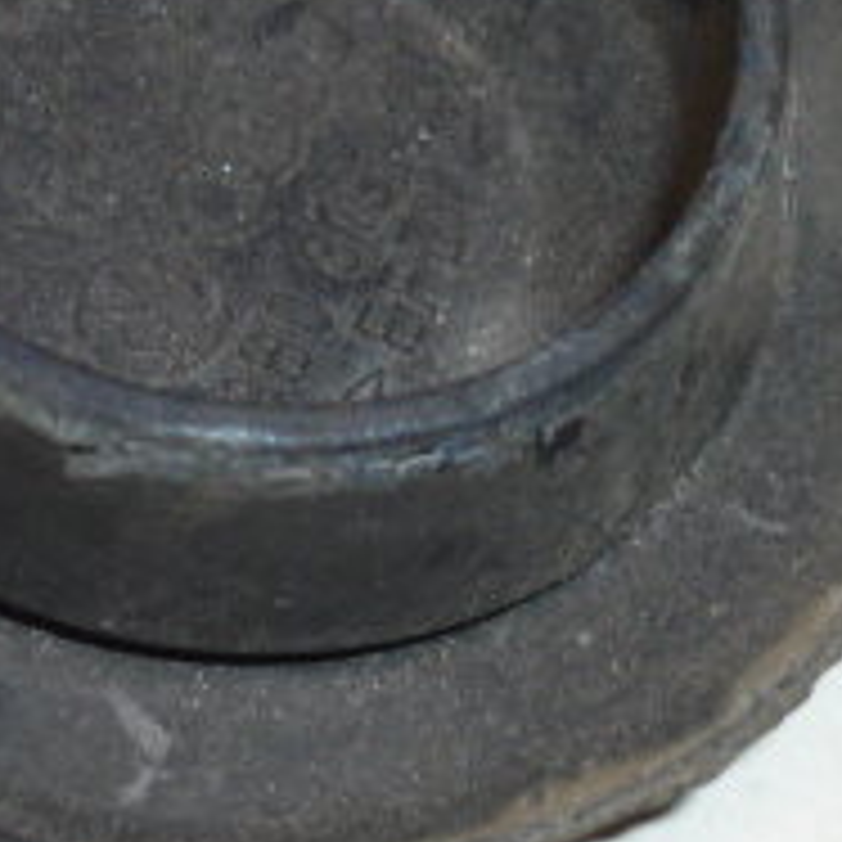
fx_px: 2752
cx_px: 239
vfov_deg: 17.4
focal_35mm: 100
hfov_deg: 17.3
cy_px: 293
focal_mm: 5.5
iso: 100
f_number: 2.8
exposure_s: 1/30
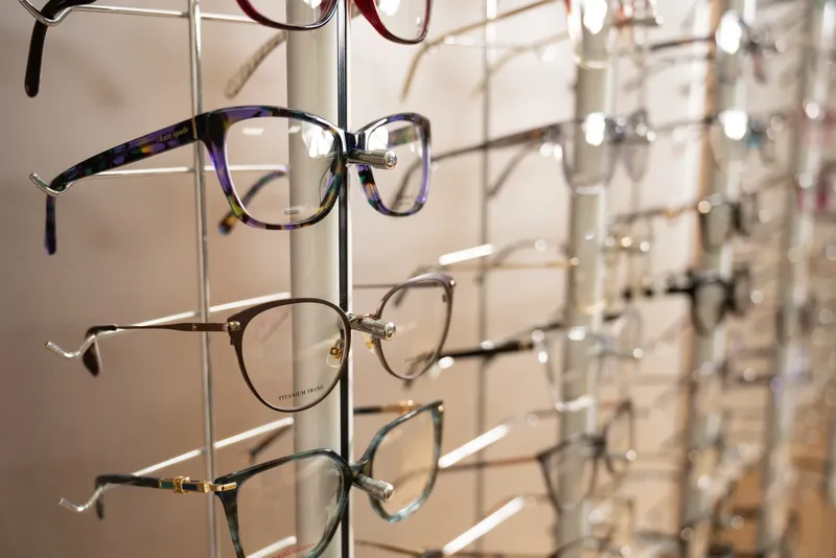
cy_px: 279
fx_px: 883
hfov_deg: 50.7
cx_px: 418
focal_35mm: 38
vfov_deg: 35.1
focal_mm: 38
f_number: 4
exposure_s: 1/160
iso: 320
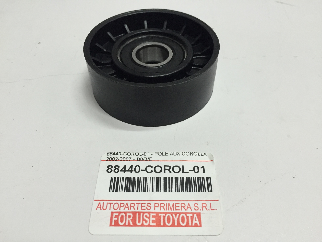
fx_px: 270
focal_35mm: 29
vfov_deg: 48.2
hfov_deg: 61.7
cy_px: 121
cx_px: 161
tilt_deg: -49.2
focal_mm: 4.15
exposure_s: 1/33
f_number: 2.2
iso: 160
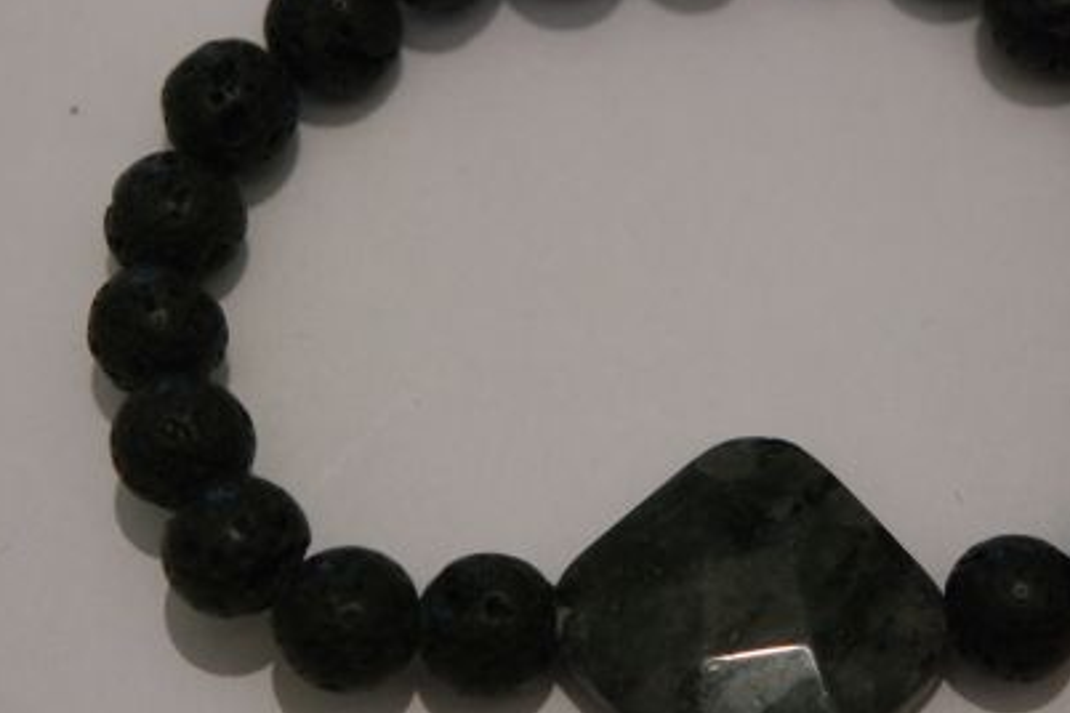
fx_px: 3418
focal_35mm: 115
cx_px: 697
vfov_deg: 11.9
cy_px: 330
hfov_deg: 17.8
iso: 3200
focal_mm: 50
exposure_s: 1/50
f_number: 5.6
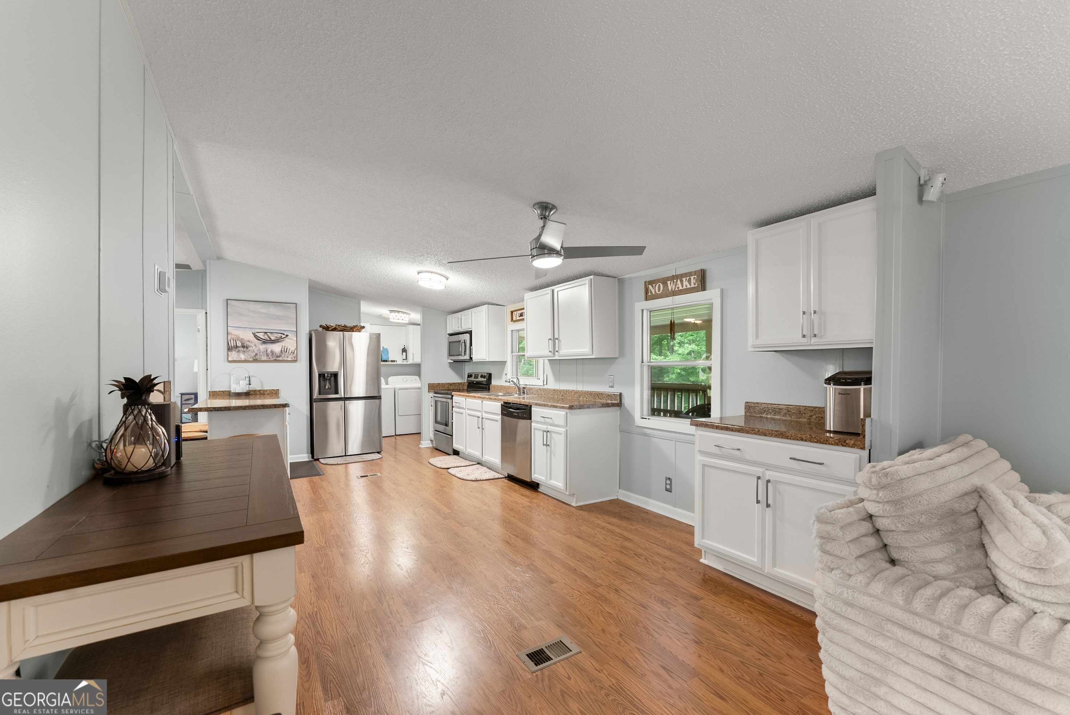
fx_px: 416
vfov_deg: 81.3
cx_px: 535
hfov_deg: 104.2
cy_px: 358
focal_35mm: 14
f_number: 7.1
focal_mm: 14
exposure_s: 1/2
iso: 800
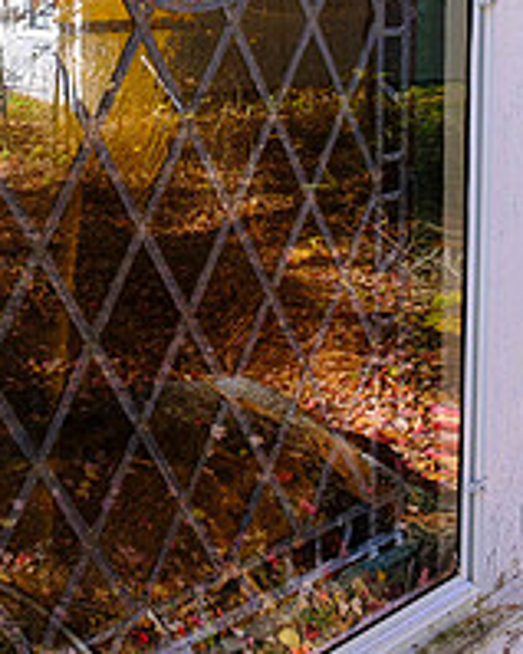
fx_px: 988
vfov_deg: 33.2
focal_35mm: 51
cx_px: 128
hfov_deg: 29.2
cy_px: -16
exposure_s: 1/200
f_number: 10
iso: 2000
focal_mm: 16
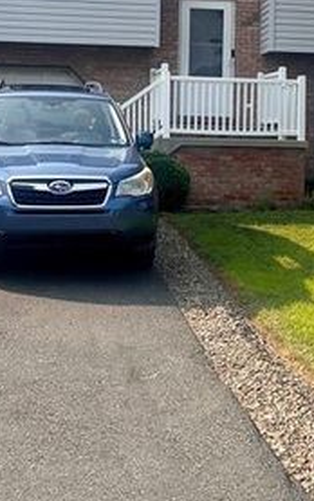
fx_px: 903
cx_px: 170
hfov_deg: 19.7
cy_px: 93
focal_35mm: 66
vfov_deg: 30.2
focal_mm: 5.7
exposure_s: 1/3077
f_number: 1.5
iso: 50
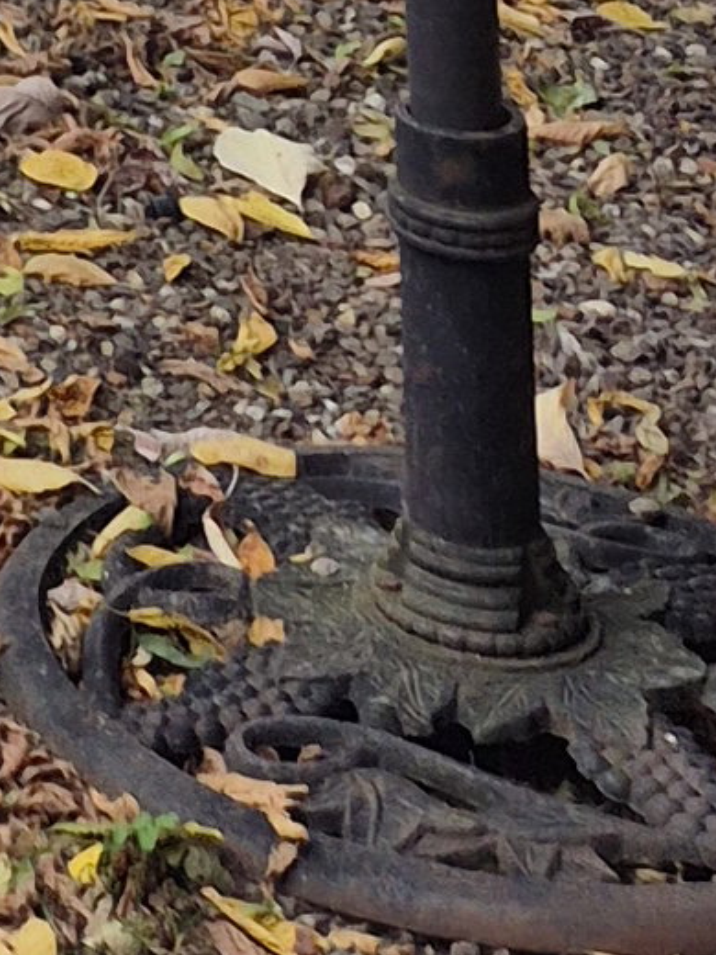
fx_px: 4881
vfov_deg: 9.4
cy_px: -1690
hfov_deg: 7.5
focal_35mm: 177
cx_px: -1340
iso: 25
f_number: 1.8
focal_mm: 5.4
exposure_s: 1/1176
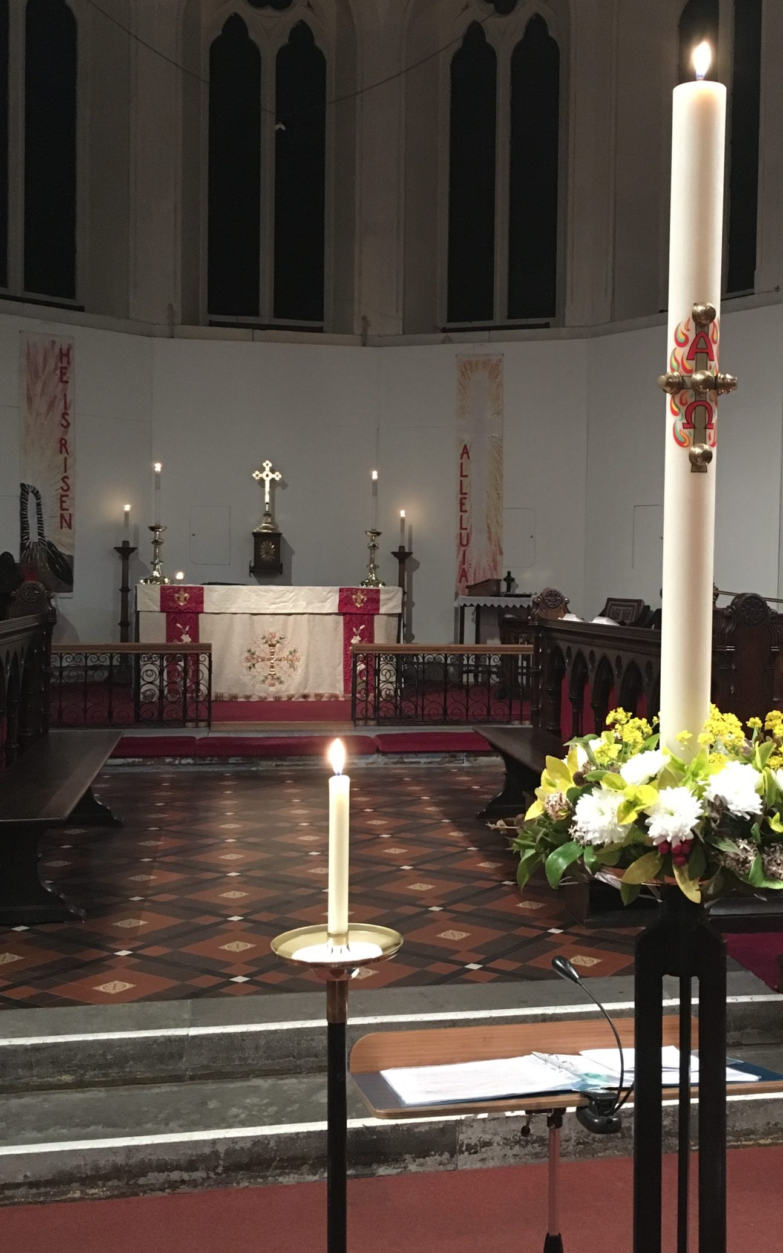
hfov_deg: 33.3
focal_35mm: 38
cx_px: 512
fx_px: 1298
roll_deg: -1.6
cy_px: 594
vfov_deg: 51.5
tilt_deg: +0.4
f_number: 2.2
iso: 200
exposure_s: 1/17
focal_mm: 4.15
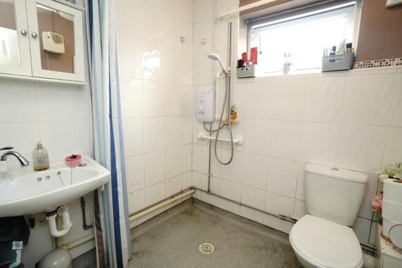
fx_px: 184
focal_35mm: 16
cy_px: 134
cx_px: 201
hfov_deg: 95.0
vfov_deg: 72.1
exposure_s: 1/30
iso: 400
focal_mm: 11
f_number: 4
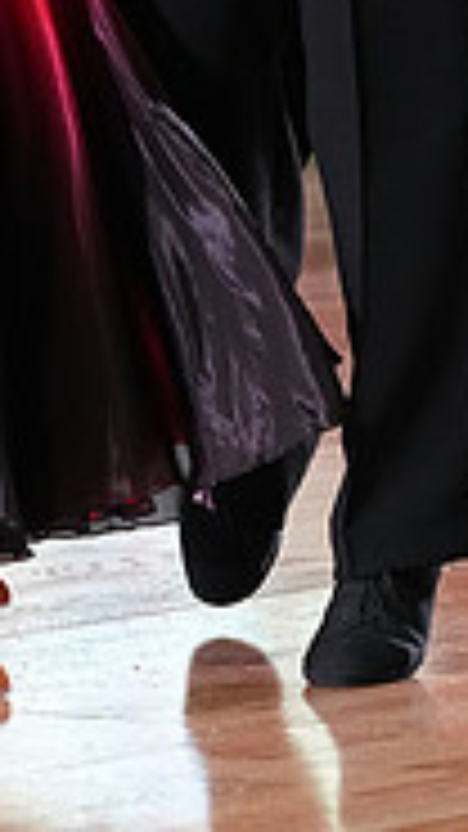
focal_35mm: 382
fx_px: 8431
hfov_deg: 3.2
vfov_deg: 5.6
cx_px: 142
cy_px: -382
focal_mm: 116
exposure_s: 1/400
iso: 6400
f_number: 5
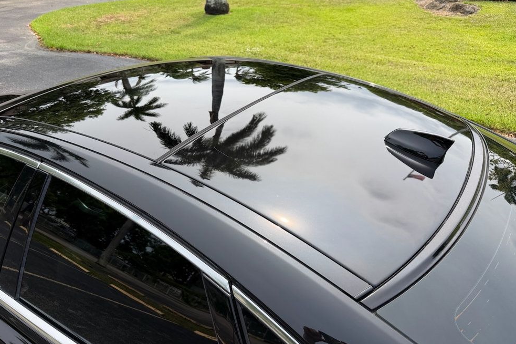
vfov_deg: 49.5
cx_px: 250
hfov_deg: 69.4
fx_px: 373
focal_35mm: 26
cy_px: 172
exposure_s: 1/2299
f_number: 1.78
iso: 80
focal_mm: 6.76
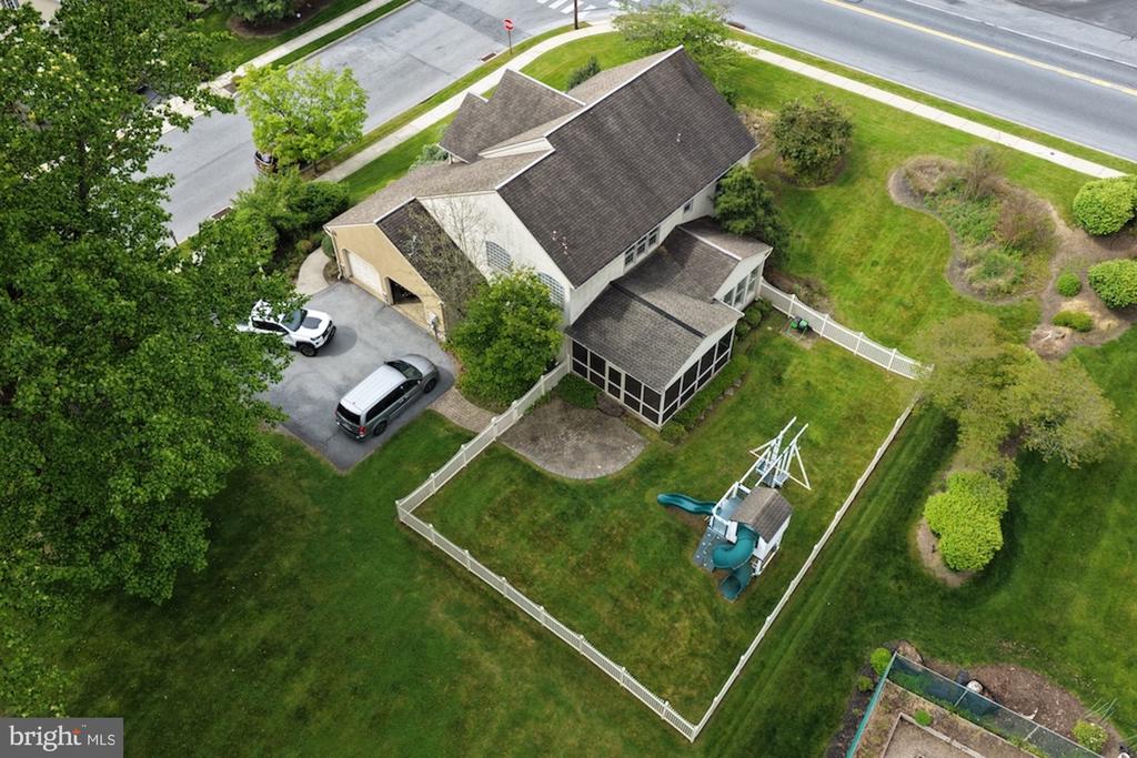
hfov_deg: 65.5
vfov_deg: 46.4
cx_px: 568
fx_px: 884
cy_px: 379
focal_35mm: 28
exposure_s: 1/400
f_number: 2.8
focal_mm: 14.45
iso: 125
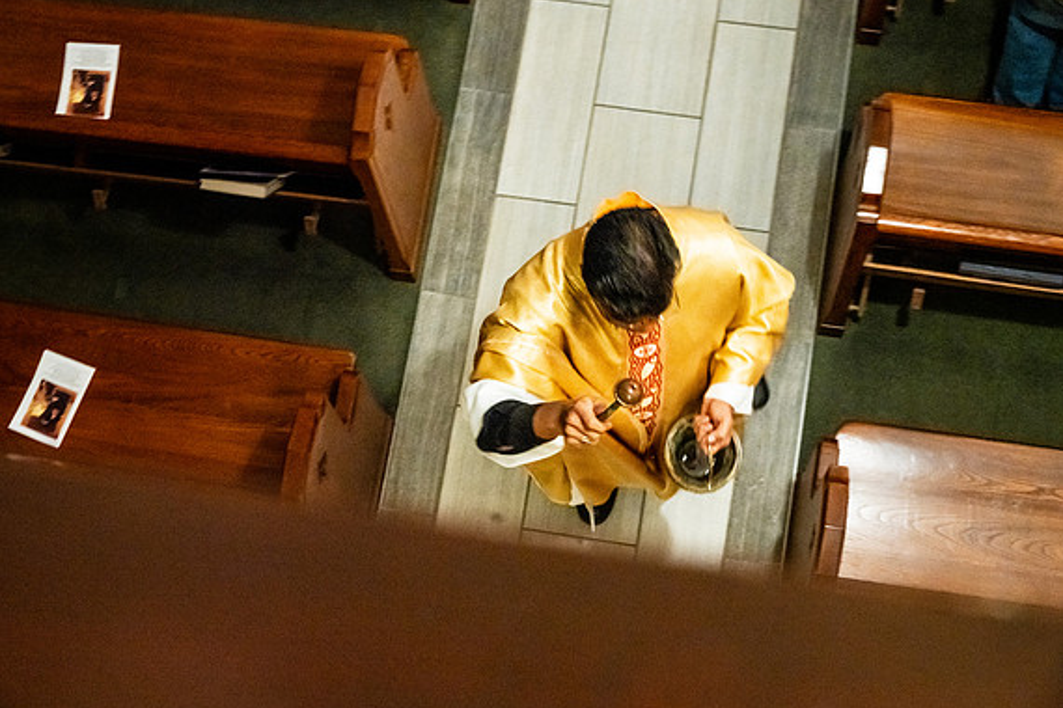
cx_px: 526
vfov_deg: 22.6
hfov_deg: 33.4
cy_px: 357
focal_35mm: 60
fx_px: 1772
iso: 5000
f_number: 7.1
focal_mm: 59
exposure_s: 1/60
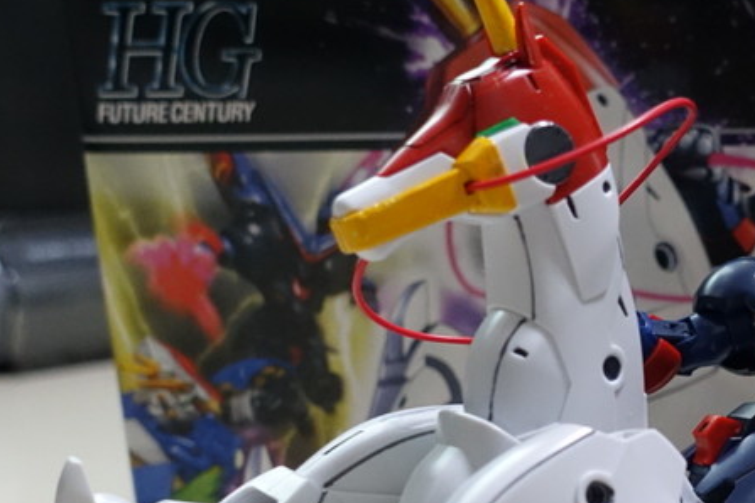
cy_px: 571
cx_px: 671
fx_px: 1803
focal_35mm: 86
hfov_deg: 23.1
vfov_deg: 15.4
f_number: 2.8
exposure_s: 1/40
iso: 1250
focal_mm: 11.69
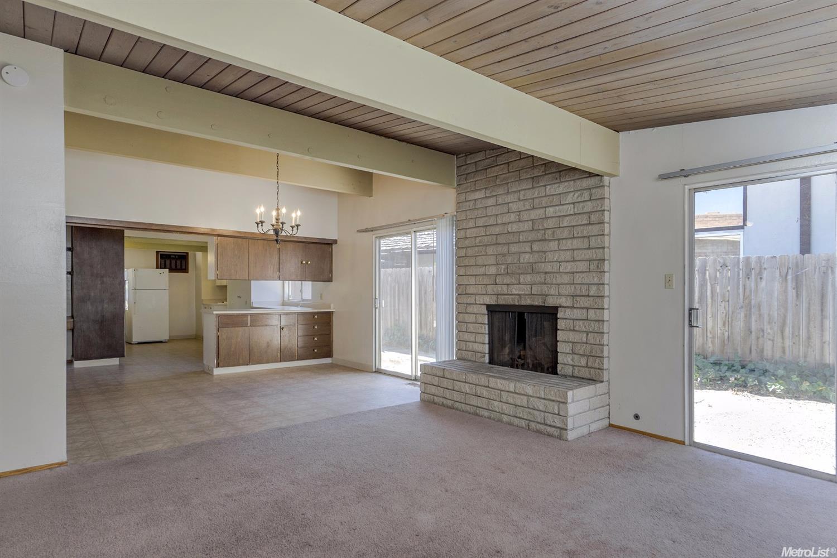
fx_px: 418
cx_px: 418
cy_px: 279
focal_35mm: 18
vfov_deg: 67.4
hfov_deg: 90.0
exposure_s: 1/30
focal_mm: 12
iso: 100
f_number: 5
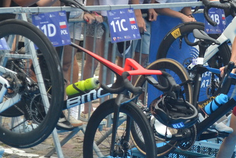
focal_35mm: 189
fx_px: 1240
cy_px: 74
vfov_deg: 7.3
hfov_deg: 10.8
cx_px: 205
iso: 1250
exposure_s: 1/500
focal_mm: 55
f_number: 5.6
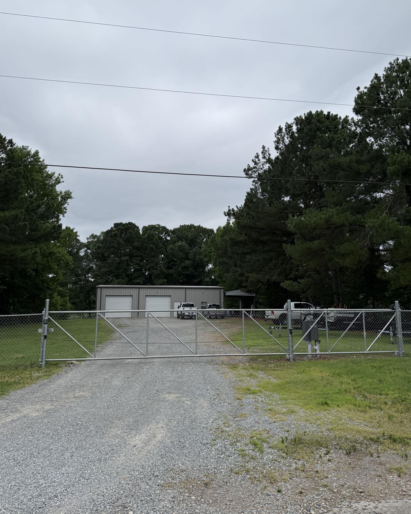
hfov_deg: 54.9
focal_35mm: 26
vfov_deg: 66.0
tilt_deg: +9.5
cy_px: 247
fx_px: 395
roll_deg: +1.5
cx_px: 207
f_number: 1.78
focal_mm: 6.76
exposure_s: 1/5714
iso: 80
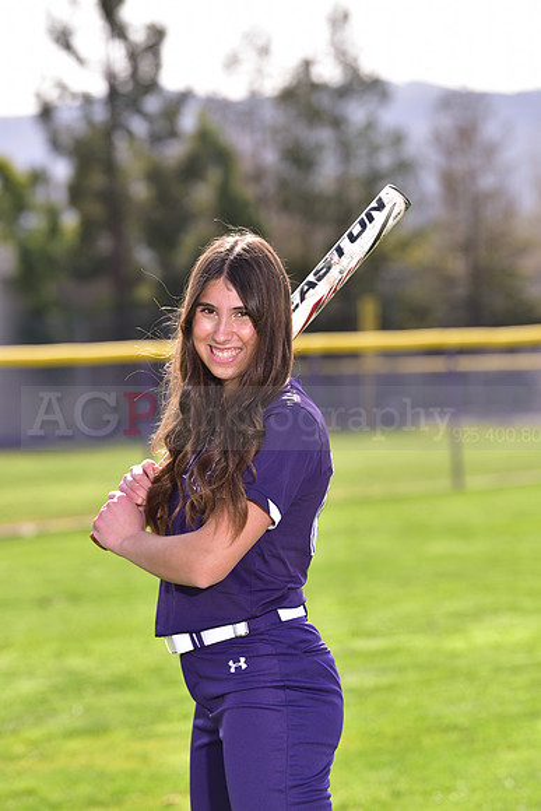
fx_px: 3604
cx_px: 270
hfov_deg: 8.6
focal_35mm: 160
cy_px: 406
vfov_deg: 12.8
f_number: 5
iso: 80
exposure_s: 1/250
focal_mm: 160
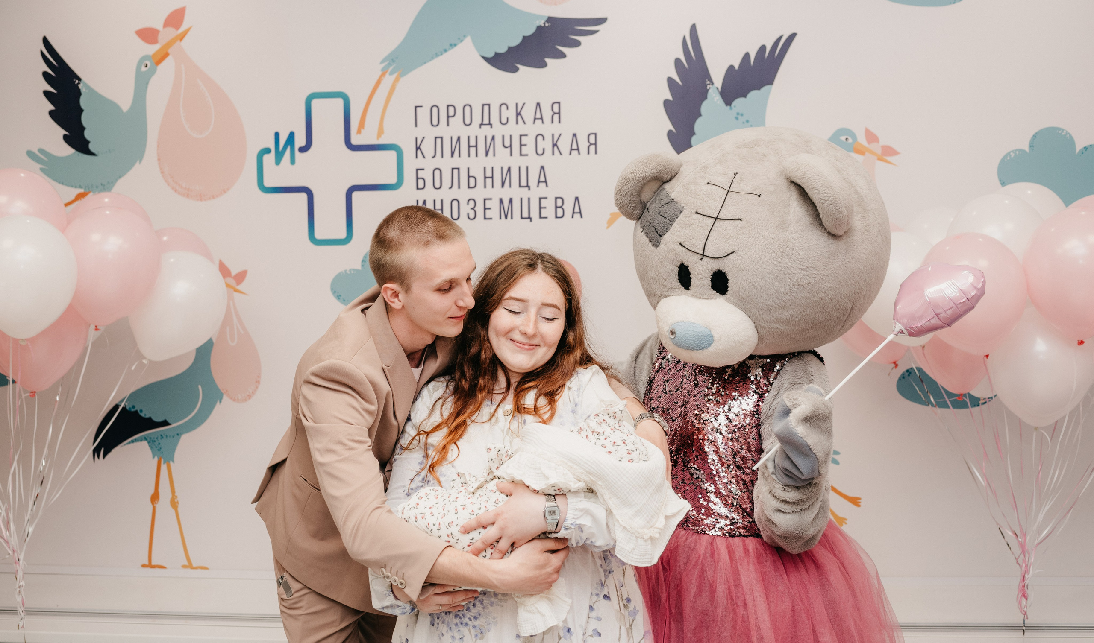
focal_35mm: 39
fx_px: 1138
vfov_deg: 31.5
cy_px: 368
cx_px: 545
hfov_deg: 51.3
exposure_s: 1/160
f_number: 4
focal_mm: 35
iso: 400
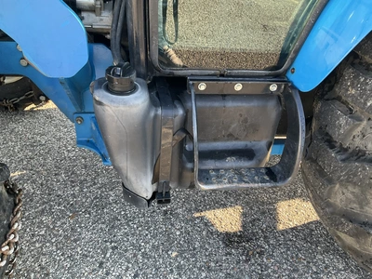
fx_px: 312
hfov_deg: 61.7
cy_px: 140
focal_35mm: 29
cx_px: 186
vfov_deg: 48.2
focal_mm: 3
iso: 50
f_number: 1.8
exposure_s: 1/122
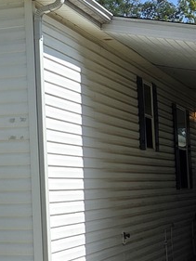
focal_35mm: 118
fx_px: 890
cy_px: 94
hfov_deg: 12.1
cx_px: -85
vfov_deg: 16.7
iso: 80
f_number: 1.8
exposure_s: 1/5004
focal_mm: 5.4
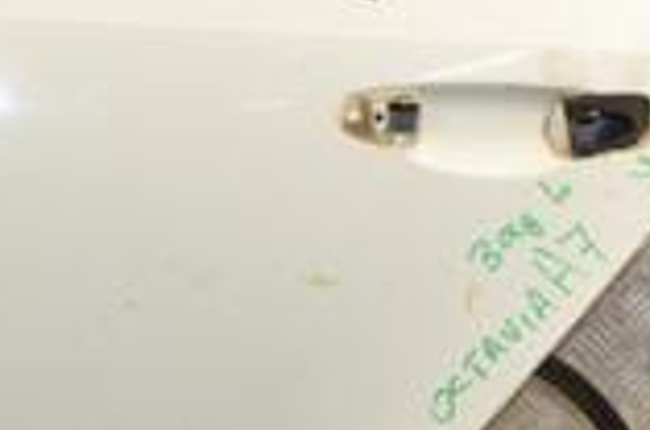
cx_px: -41
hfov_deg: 12.6
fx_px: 2901
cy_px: 83
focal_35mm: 161
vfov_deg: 8.5
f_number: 8
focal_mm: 28
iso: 800
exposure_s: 1/200
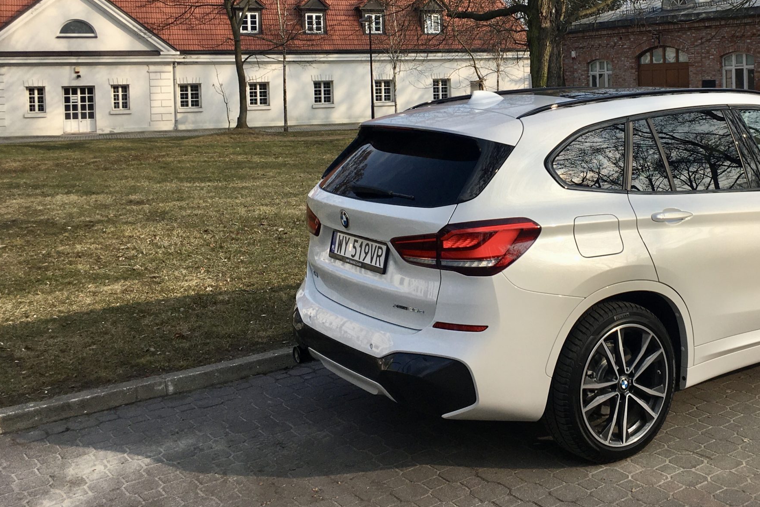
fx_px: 929
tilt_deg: -2.2
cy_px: 113
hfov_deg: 43.4
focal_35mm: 44
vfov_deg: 29.9
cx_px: 546
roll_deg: +2.1
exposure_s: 1/1183
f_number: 2.2
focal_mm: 4.15
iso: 25
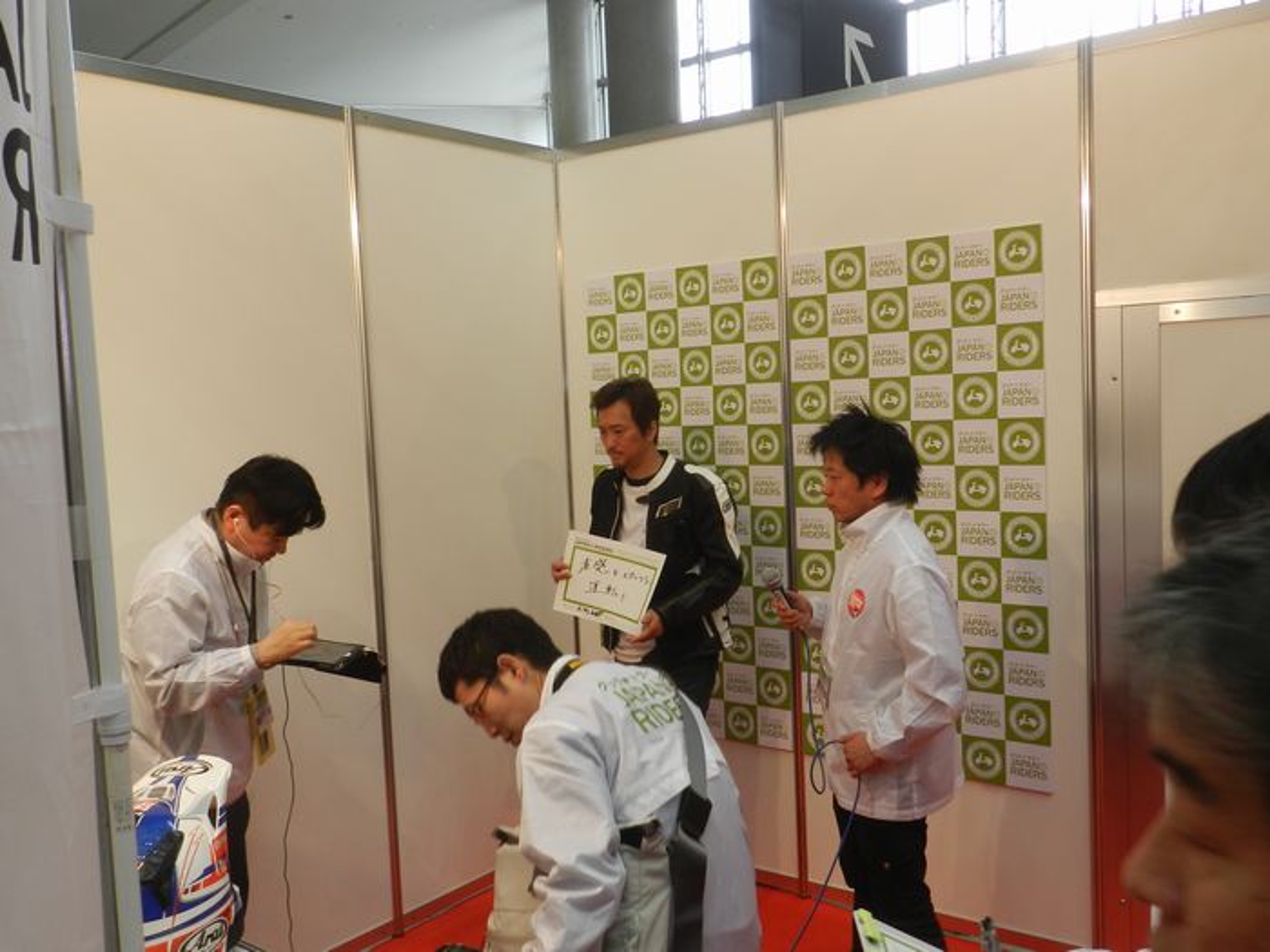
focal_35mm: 32
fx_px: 1174
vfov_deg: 44.2
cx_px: 635
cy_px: 476
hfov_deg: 56.8
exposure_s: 1/50
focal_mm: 5.6
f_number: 3.7
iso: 160
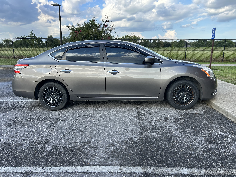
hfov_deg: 67.3
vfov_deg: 53.1
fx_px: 177
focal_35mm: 26
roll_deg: -0.2
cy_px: 88
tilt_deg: -12.6
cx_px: 118
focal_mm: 5.7
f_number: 1.5
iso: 50
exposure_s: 1/1009
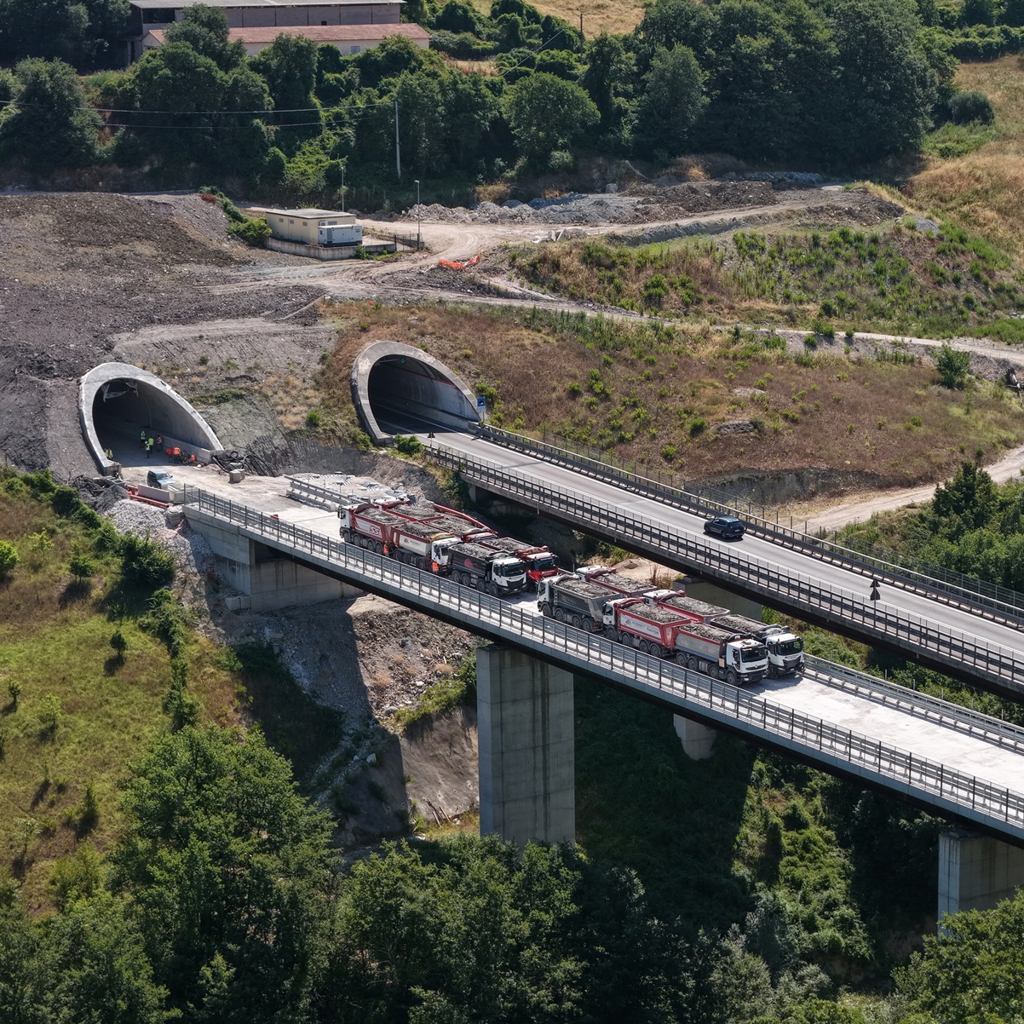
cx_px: 617
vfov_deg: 20.9
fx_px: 2778
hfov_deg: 20.9
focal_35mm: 83
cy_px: 513
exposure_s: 1/240
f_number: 2.8
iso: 200
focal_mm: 19.35
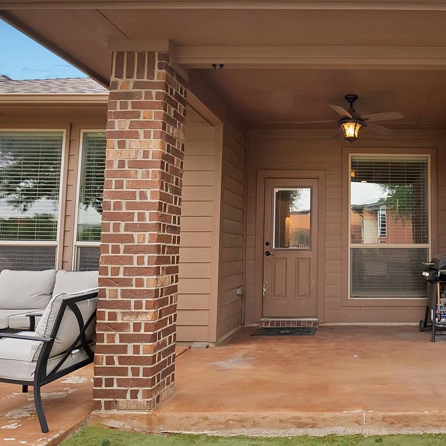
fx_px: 394
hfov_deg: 54.6
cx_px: 363
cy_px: 219
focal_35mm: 27
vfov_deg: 59.1
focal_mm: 12
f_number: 9
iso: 640
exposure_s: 1/60
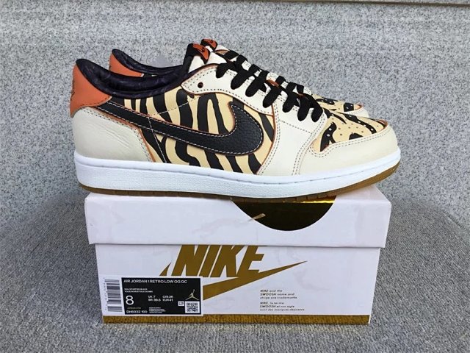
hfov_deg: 58.4
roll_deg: -0.7
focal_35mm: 31
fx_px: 421
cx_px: 235
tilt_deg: -17.8
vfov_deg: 45.4
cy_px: 176
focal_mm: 3.3
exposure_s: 1/422
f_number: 2.4
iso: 25
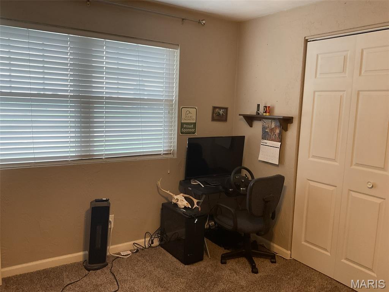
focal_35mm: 29
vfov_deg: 48.2
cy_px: 146
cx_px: 194
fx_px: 326
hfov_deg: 61.7
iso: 64
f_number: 1.8
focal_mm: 3
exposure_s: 1/120
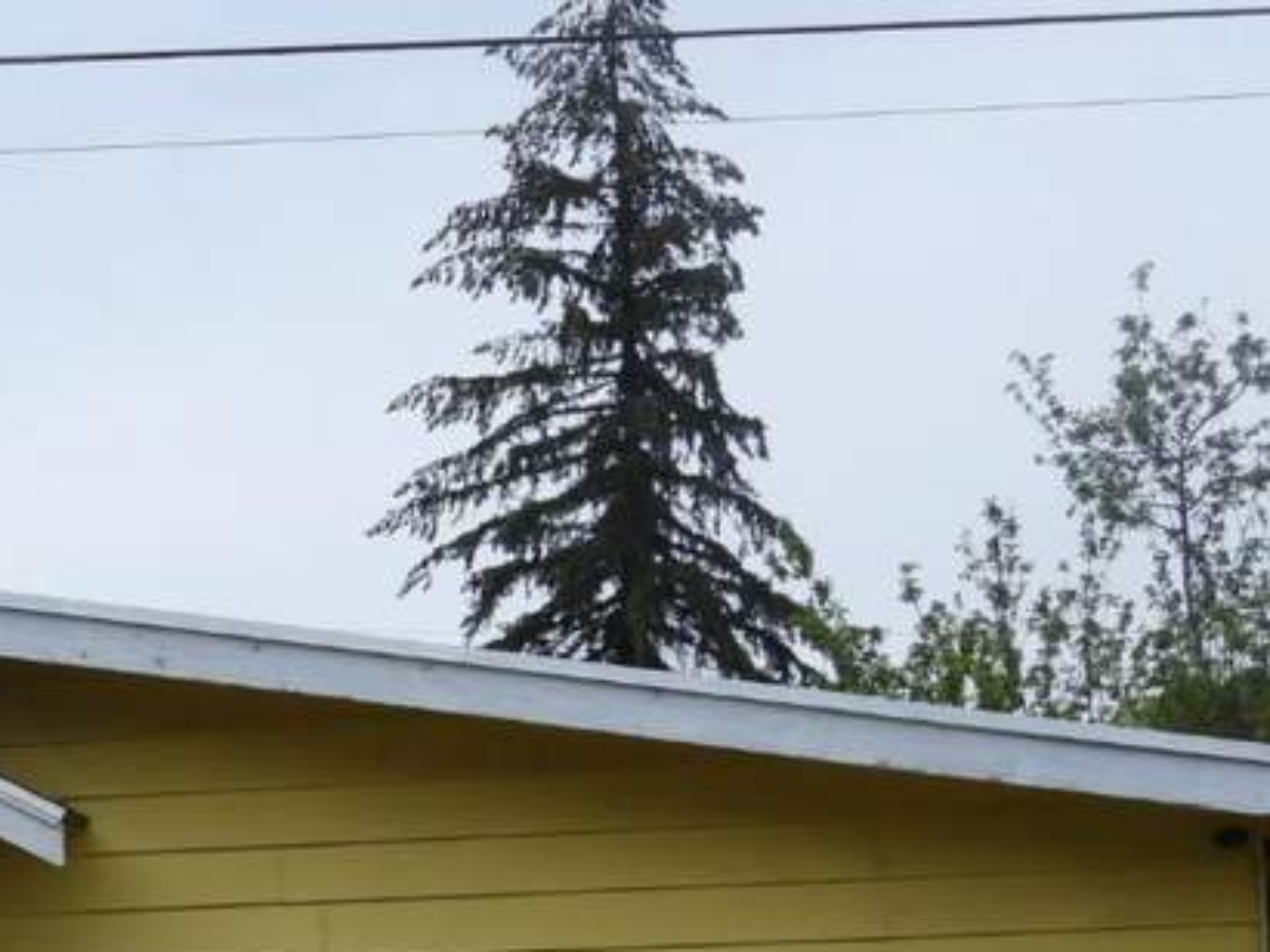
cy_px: 940
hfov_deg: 13.9
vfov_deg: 11.0
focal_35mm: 134
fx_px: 4915
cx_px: -556
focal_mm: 7.7
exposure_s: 1/1250
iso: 100
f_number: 3.2
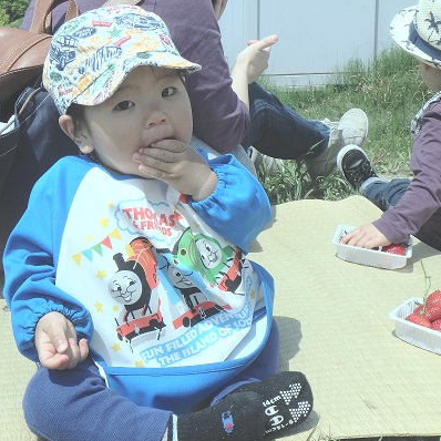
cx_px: 165
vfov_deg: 36.8
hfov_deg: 36.6
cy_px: 208
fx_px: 663
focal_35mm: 46
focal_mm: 6.4
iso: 125
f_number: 5
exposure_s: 1/1250
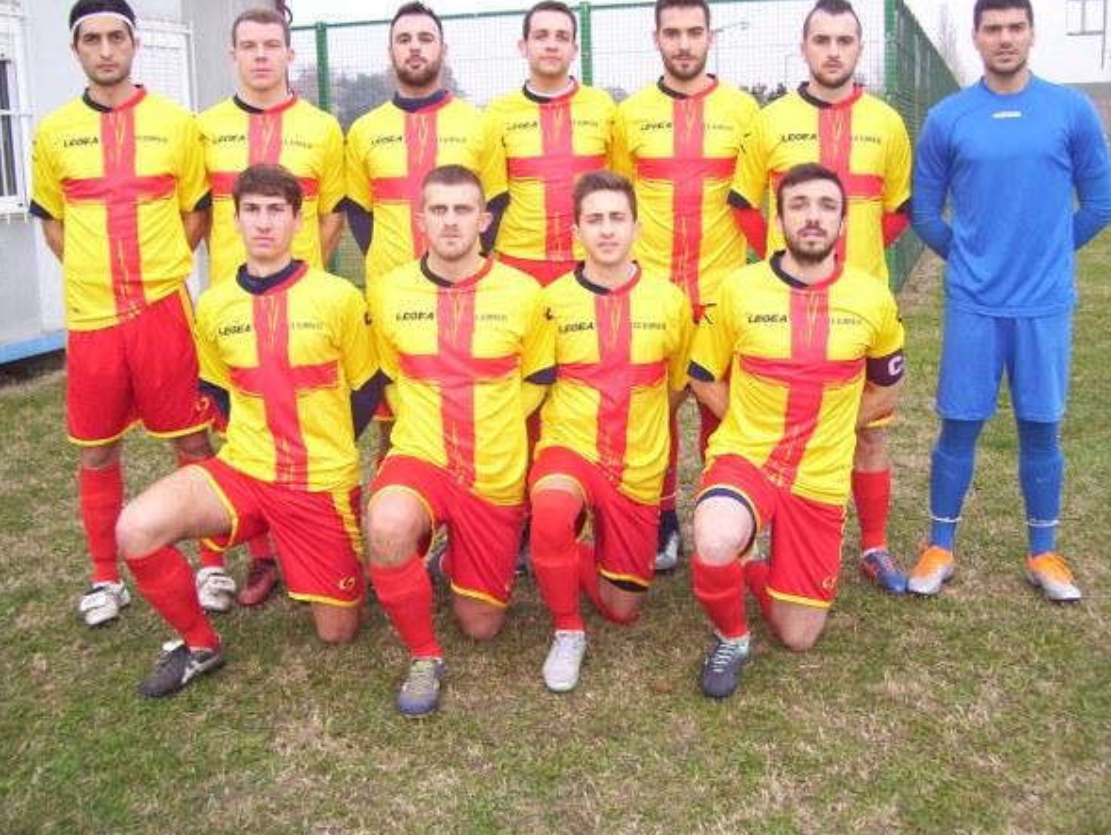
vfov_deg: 36.9
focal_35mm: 39
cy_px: 390
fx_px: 1253
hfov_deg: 47.8
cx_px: 564
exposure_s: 1/250
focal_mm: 6
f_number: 2.7
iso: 80
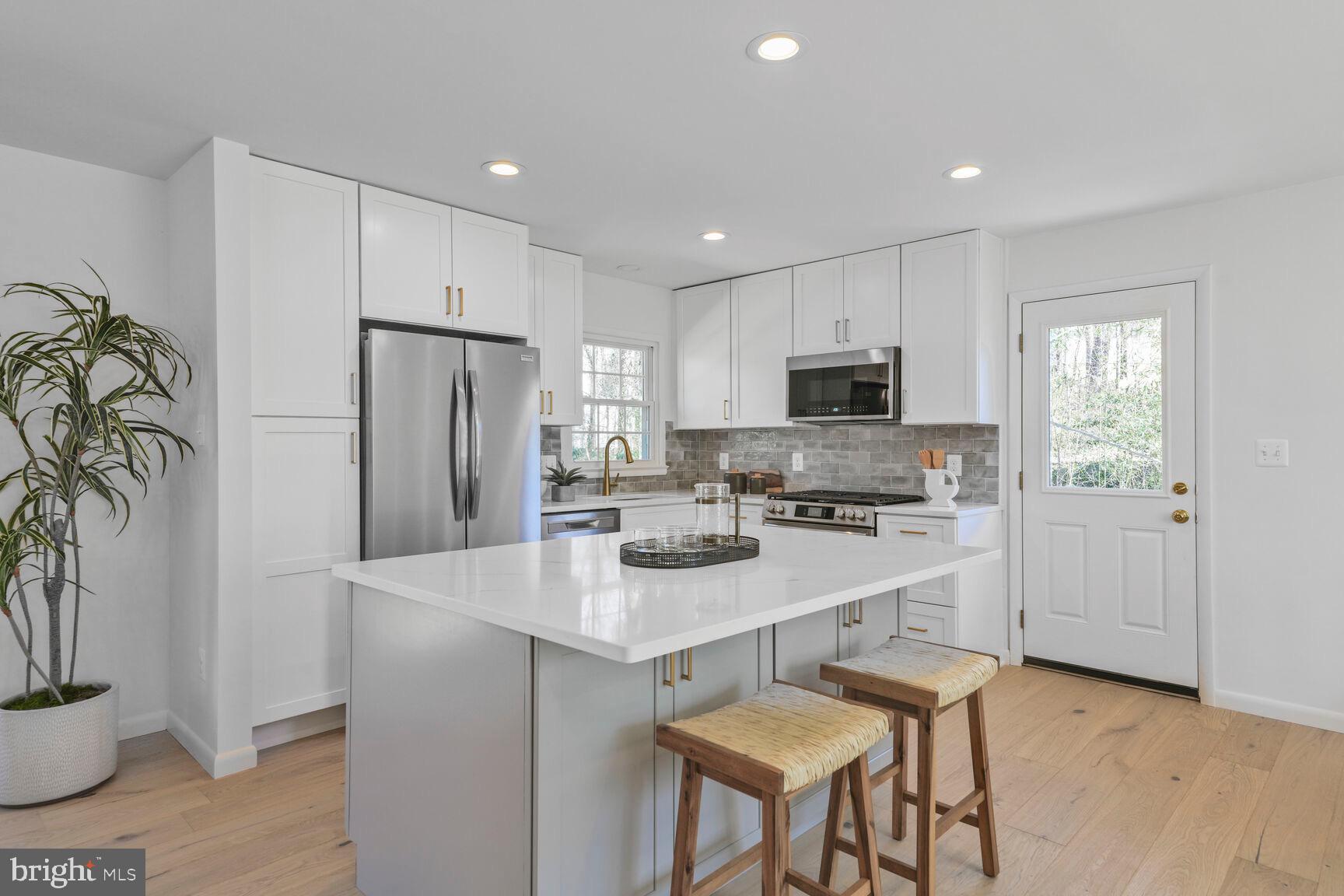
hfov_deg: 82.6
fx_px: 765
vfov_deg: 60.7
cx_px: 672
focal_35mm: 20
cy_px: 448
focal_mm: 20.5
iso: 200
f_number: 8
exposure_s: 1/25
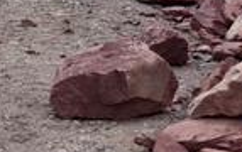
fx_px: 1685
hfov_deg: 7.9
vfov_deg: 5.0
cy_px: -252
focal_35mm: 255
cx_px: -195
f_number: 4.5
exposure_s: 1/4000
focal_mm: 35
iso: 400
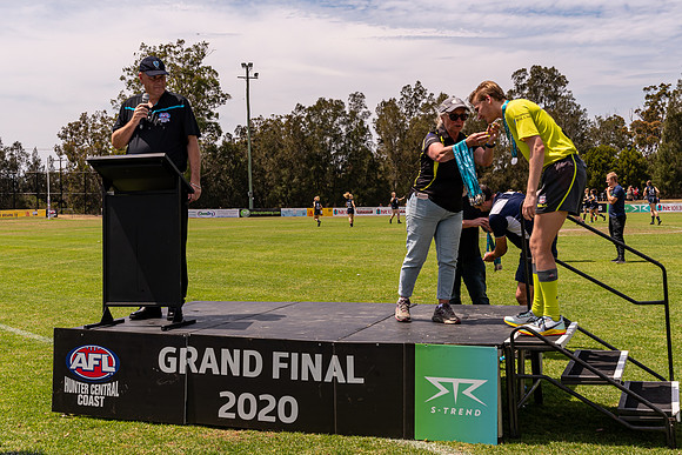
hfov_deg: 40.2
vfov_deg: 27.4
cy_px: 228
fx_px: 933
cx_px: 341
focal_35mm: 49
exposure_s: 1/800
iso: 200
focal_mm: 31
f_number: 8
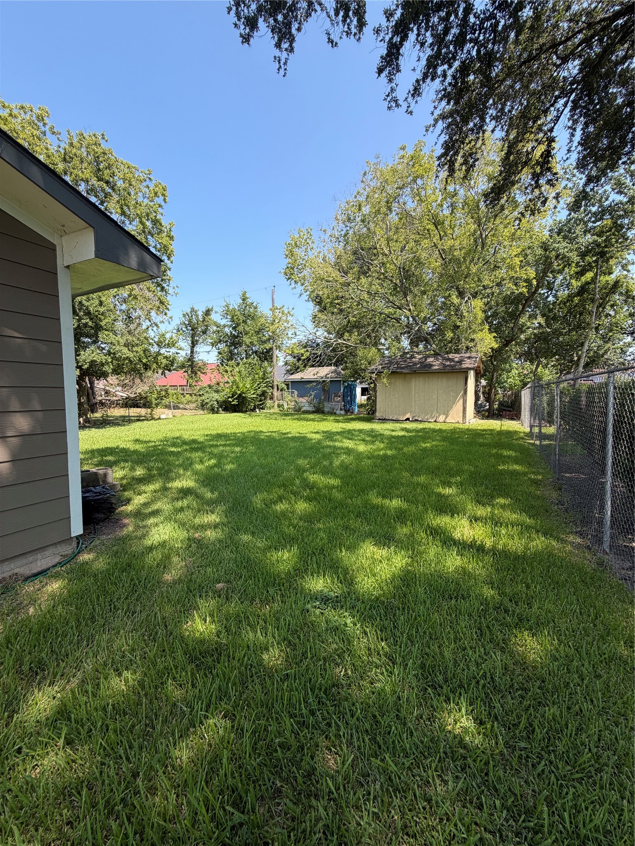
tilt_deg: -4.2
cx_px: 318
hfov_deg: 85.7
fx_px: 342
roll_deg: -0.1
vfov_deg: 102.1
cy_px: 423
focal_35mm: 14
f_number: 2.2
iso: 40
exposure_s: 1/549
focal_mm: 2.22
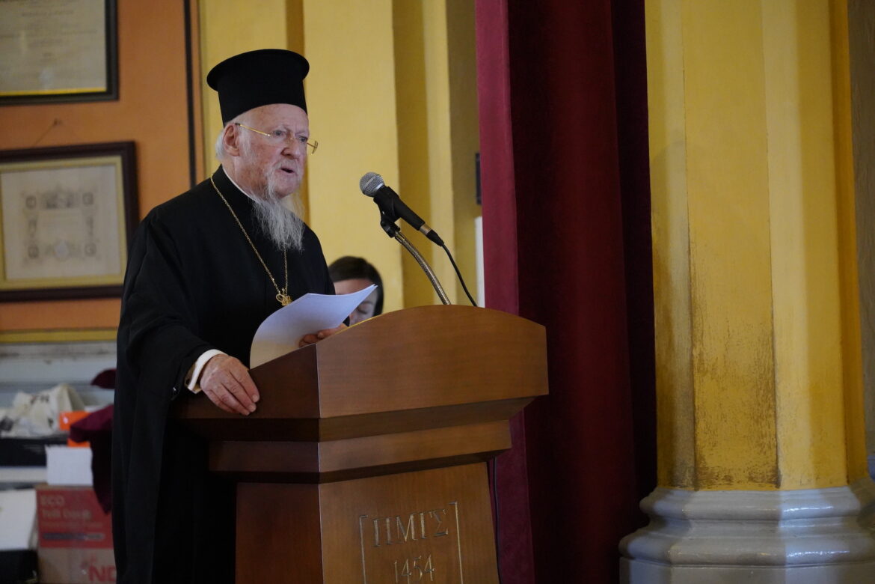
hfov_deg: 19.5
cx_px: 438
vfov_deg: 13.0
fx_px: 2552
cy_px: 292
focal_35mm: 105
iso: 12800
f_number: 4
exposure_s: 1/125
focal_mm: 105
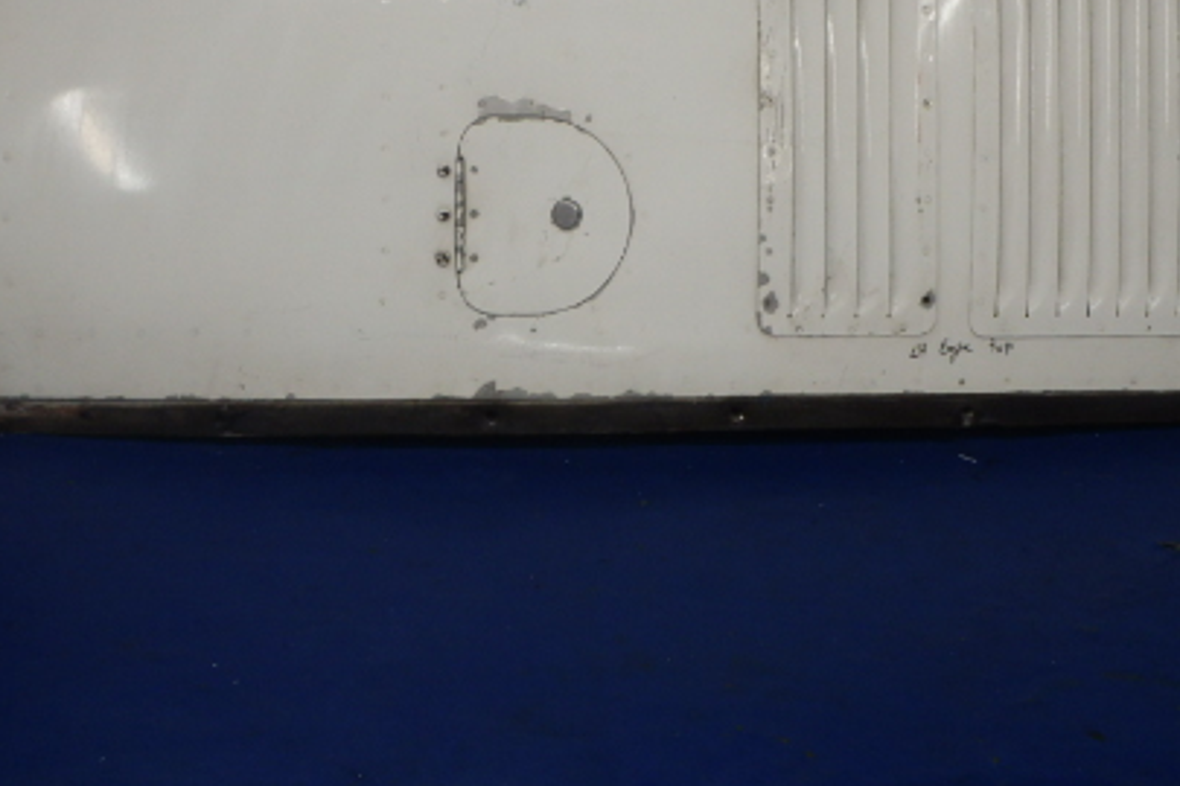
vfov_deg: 28.9
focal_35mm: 46
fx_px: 1508
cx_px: 586
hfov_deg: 42.7
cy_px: 221
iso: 200
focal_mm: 5
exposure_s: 1/60
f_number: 3.9
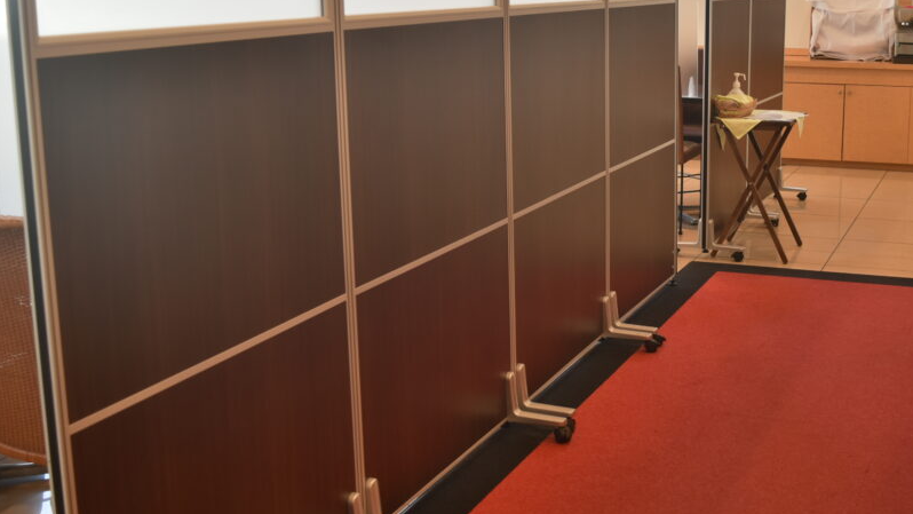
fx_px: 1259
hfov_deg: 39.4
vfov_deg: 23.0
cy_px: 199
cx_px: 609
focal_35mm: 52
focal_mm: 22
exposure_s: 1/40
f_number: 3.8
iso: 400
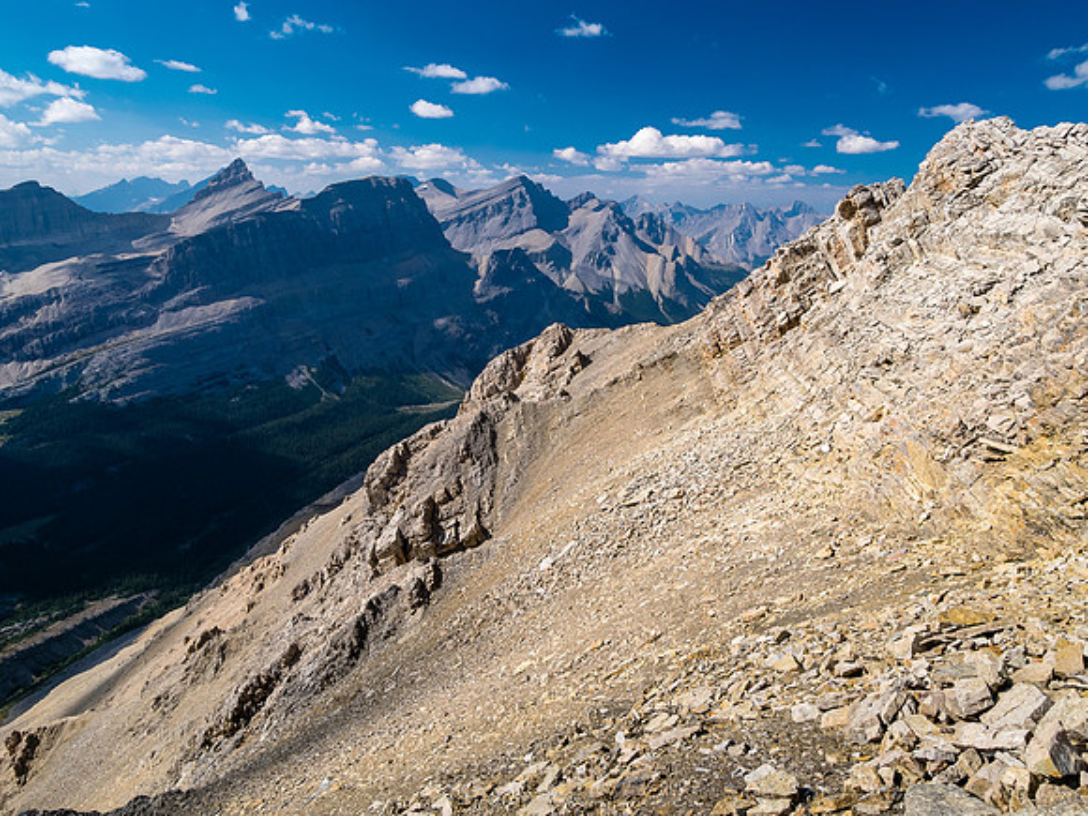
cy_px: 408
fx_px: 754
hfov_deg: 71.6
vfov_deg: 56.8
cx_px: 544
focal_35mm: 24
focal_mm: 12
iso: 200
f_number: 8
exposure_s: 1/250
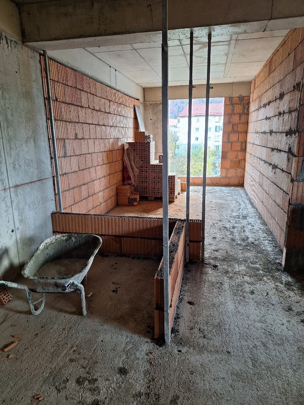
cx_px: 152
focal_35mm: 23
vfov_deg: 73.9
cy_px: 202
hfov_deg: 58.9
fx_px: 269
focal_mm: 5.54
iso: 250
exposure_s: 1/50
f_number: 1.8
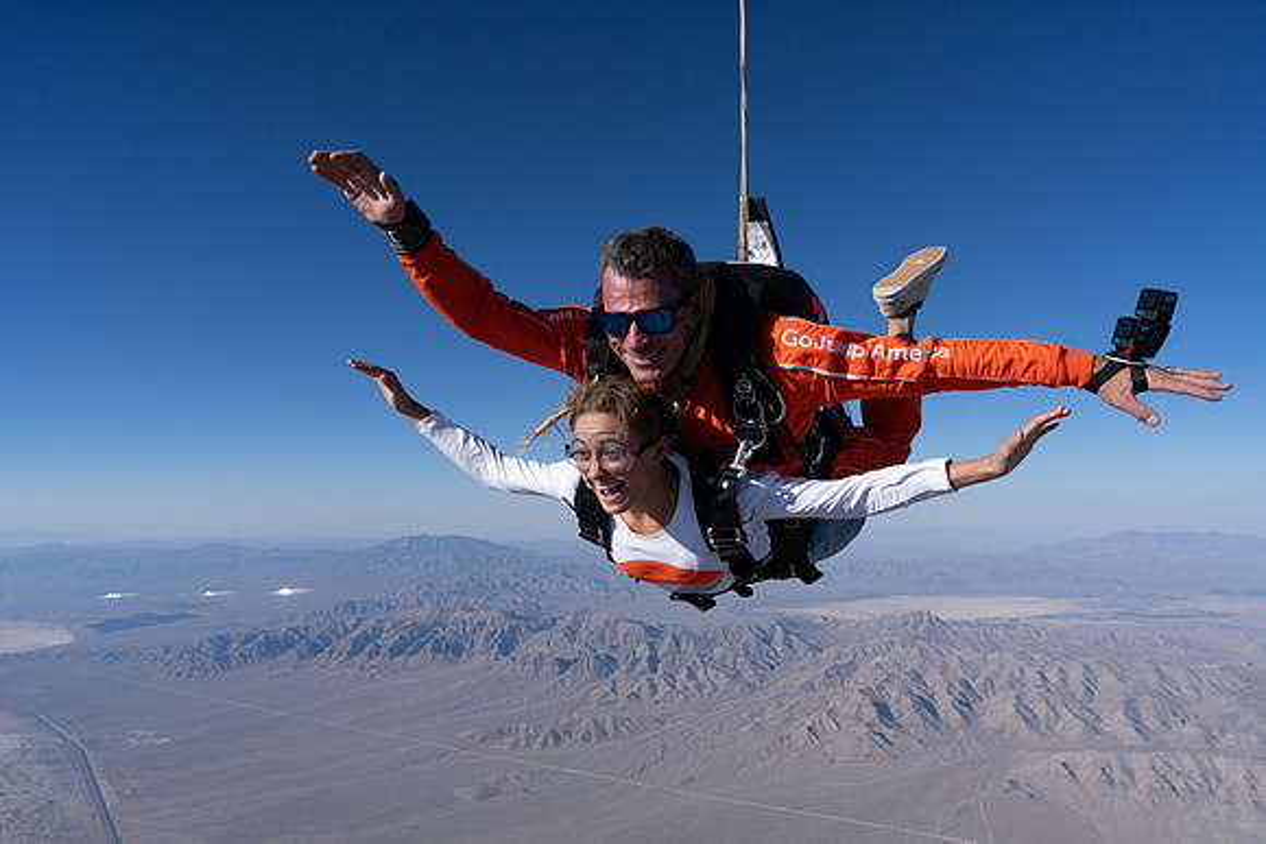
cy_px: 422
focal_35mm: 24
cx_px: 633
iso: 800
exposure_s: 1/2000
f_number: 11
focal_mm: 24
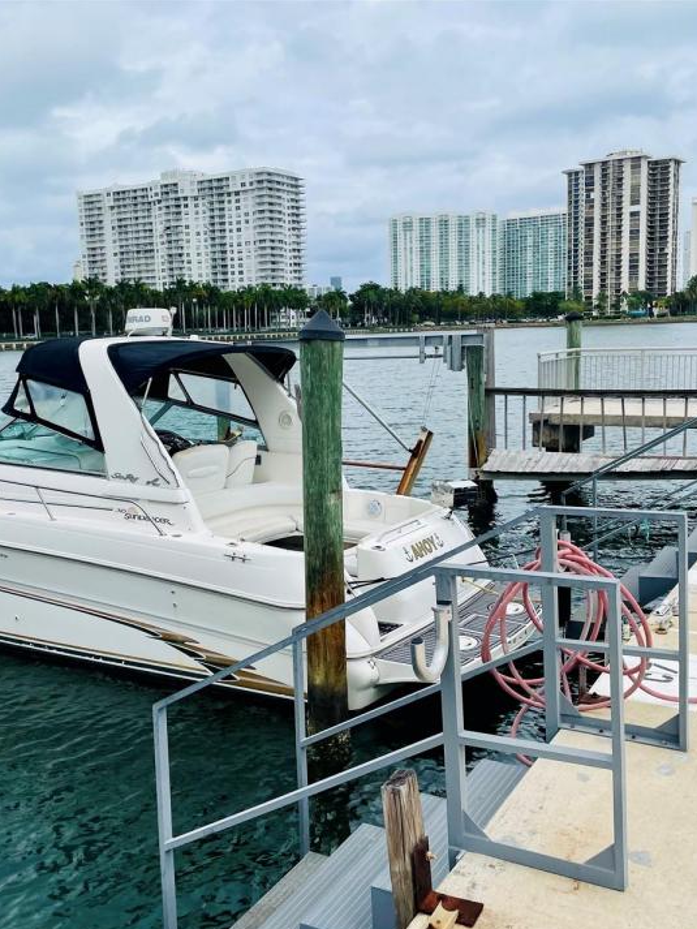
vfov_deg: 52.6
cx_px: 307
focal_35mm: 35
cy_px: 468
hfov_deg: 40.6
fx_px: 939
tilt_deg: -10.1
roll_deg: +2.3
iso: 32
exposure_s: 1/2817
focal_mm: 4.2
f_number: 1.6
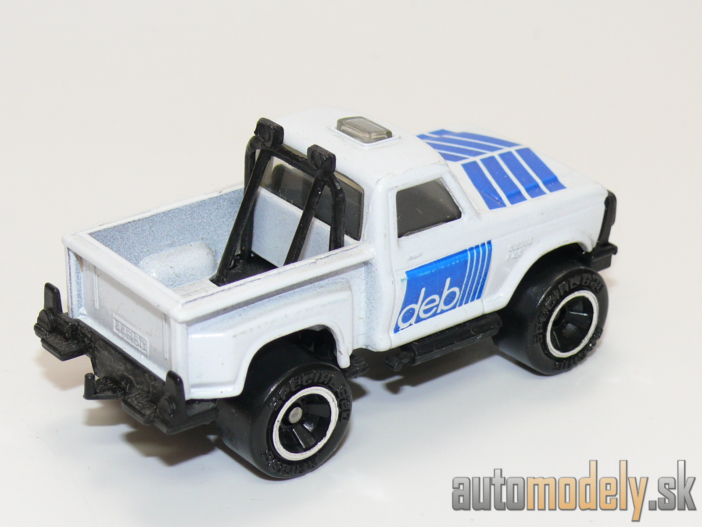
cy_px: 264
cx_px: 351
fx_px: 2069
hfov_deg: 19.3
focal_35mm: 102
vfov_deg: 14.5
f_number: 4
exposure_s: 1/30
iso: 100
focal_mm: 13.3
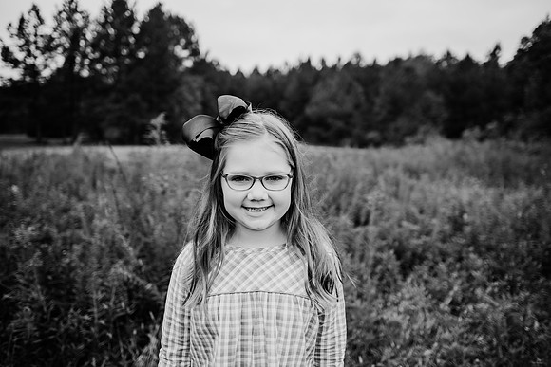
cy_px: 184
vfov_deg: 53.2
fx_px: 367
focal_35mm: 24
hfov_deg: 73.7
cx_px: 276
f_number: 2.2
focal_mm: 24
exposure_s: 1/800
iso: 125
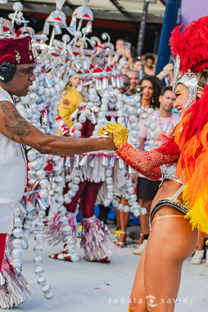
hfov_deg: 11.3
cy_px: 136
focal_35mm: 121
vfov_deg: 16.9
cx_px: 135
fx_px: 1049
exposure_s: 1/1600
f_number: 5.6
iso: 400
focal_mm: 70
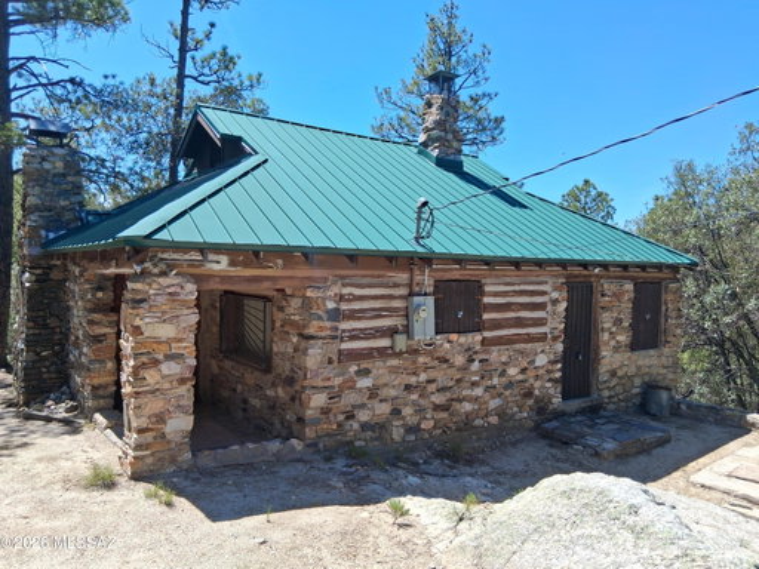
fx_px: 570
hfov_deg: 67.3
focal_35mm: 26
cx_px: 380
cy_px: 284
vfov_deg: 53.1
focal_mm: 3.98
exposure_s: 1/532
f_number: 1.8
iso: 25
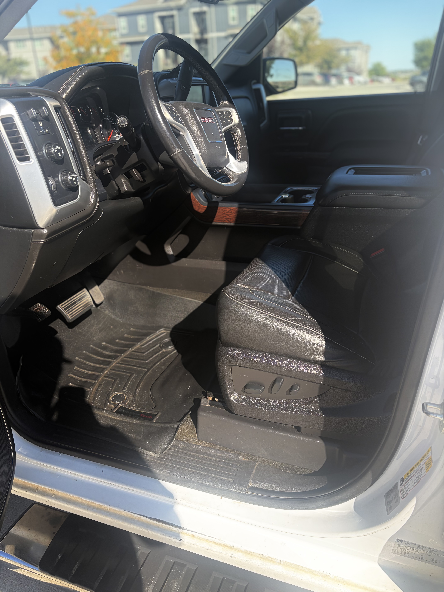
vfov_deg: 67.3
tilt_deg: -26.3
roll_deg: +2.7
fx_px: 445
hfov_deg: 53.1
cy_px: 296
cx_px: 222
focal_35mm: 26
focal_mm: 5.96
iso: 64
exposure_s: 1/1099
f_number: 1.6
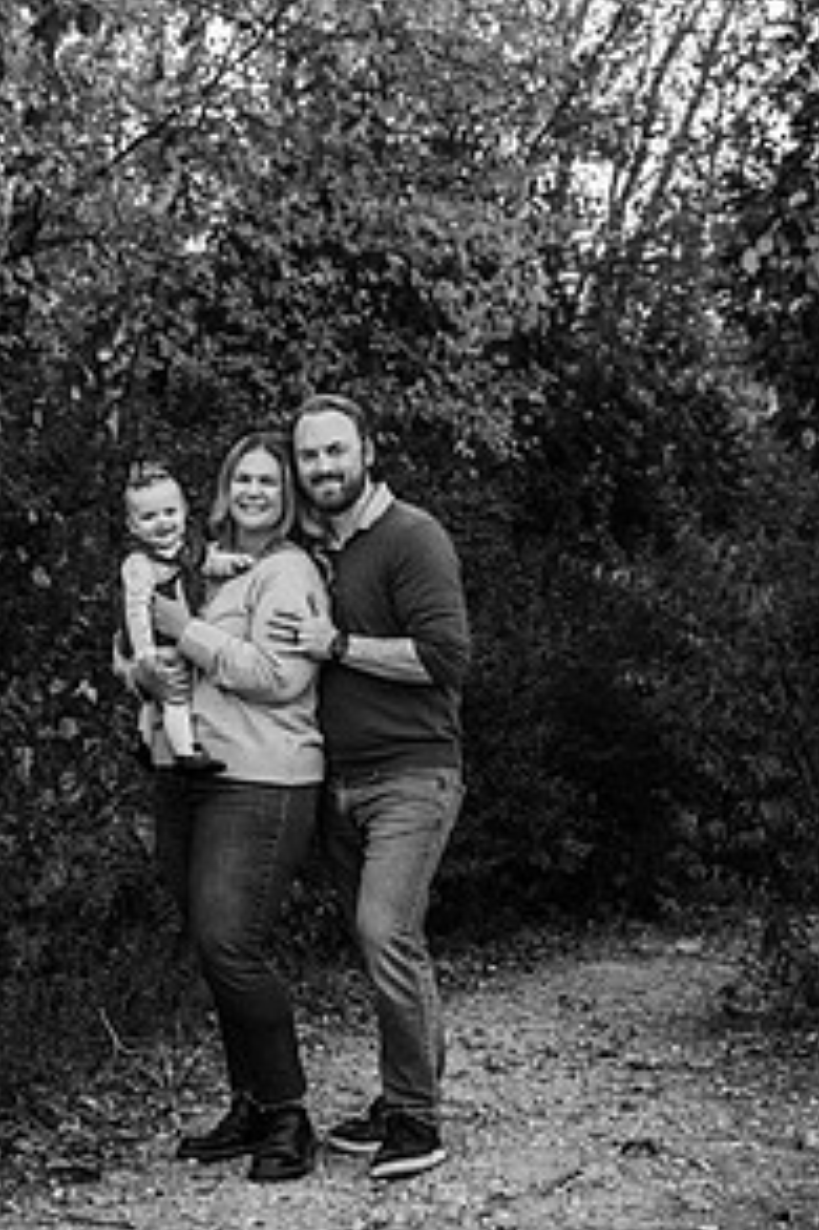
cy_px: 399
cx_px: 239
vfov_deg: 30.3
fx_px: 2255
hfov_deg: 20.5
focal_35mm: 66
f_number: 3.5
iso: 640
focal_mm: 43
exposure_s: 1/640
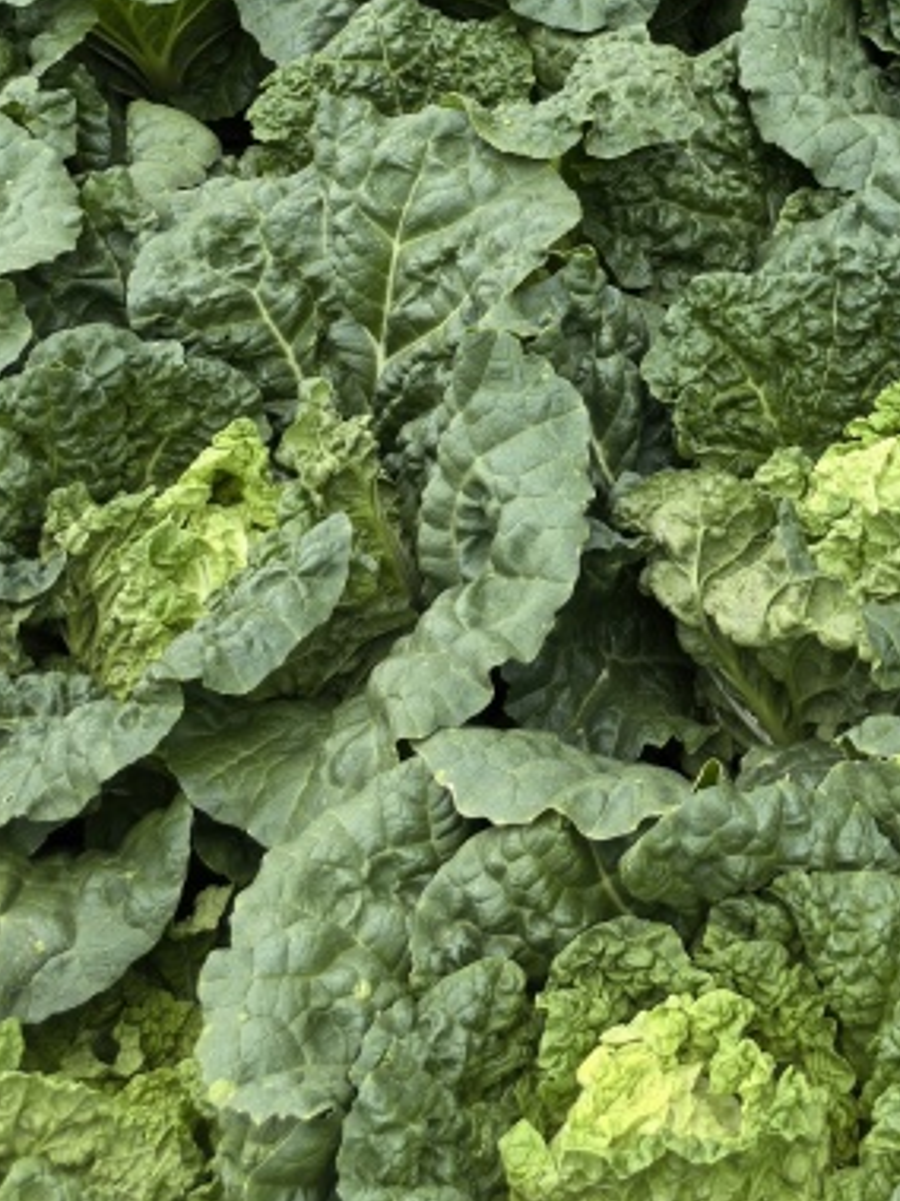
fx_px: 2636
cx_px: 1115
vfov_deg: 23.5
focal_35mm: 76
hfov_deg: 18.3
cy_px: -227
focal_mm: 5.75
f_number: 2
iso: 50
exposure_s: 1/382
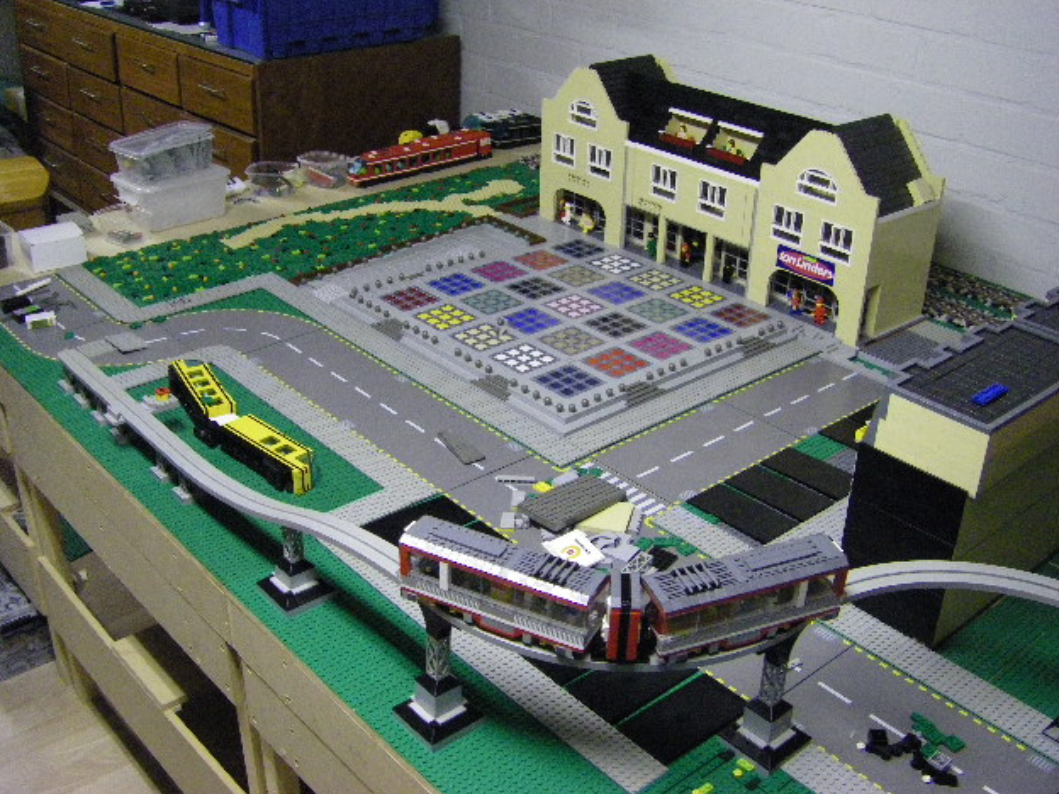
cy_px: 395
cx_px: 519
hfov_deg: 47.9
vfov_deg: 36.8
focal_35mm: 39
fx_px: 1193
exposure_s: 1/40
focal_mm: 6.3
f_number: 3.5
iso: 800
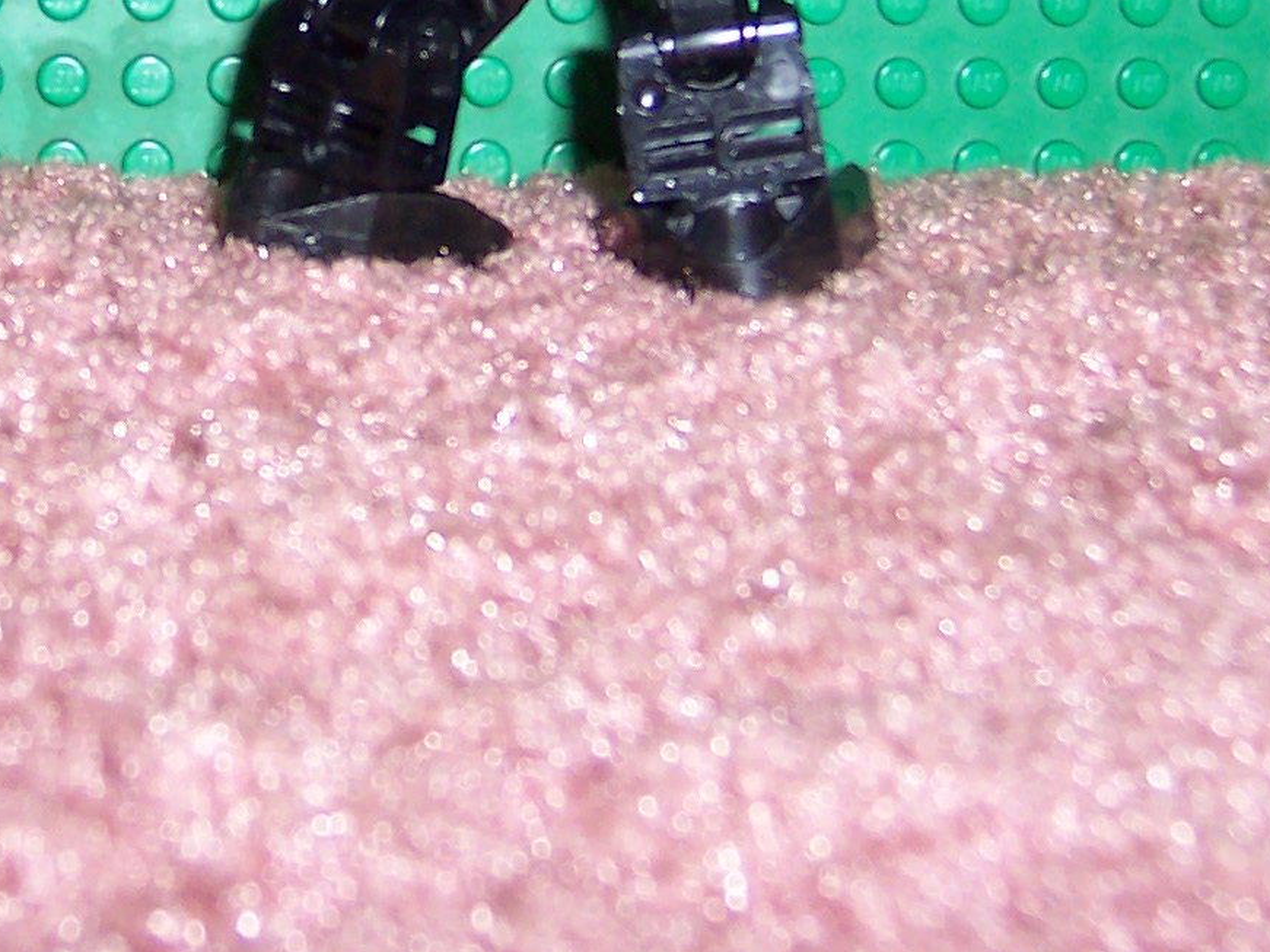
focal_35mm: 84
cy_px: -138
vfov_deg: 16.9
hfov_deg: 23.0
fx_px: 3081
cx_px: 261
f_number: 2.8
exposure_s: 1/60
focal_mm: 5.6
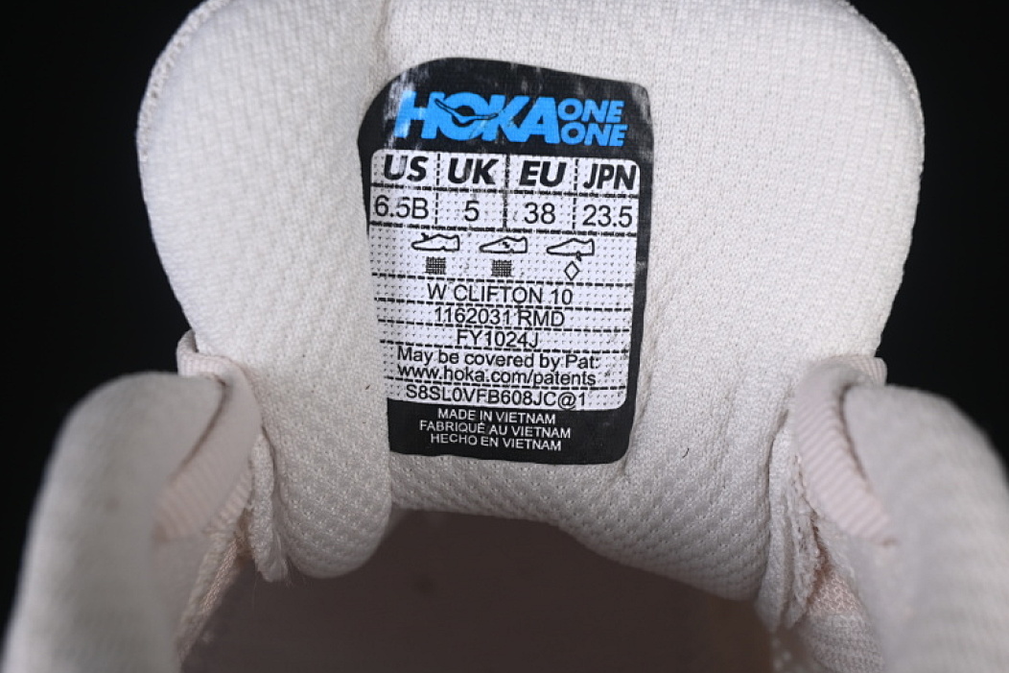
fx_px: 2158
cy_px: 344
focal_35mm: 77
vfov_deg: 17.7
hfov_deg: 26.3
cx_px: 510
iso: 160
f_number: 8
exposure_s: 1/80
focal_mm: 50
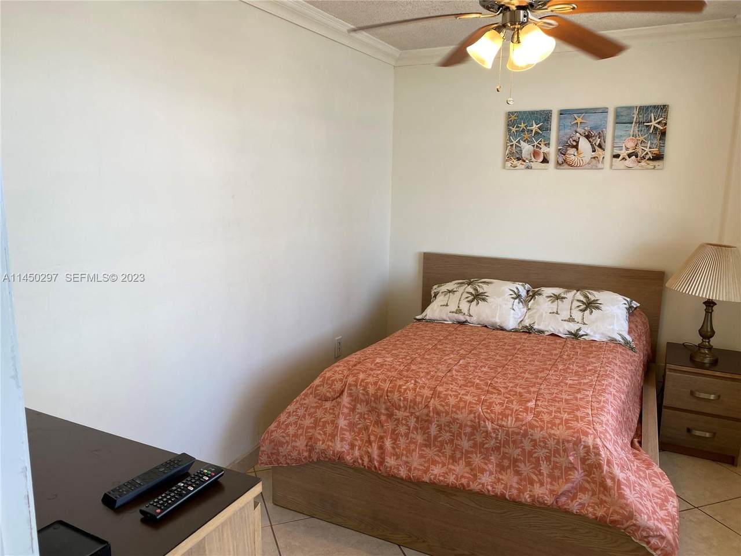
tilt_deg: -11.8
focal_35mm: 26
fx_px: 557
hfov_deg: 67.3
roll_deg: -1.8
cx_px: 370
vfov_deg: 53.1
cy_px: 278
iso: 40
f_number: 1.8
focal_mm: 4.25
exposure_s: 1/120
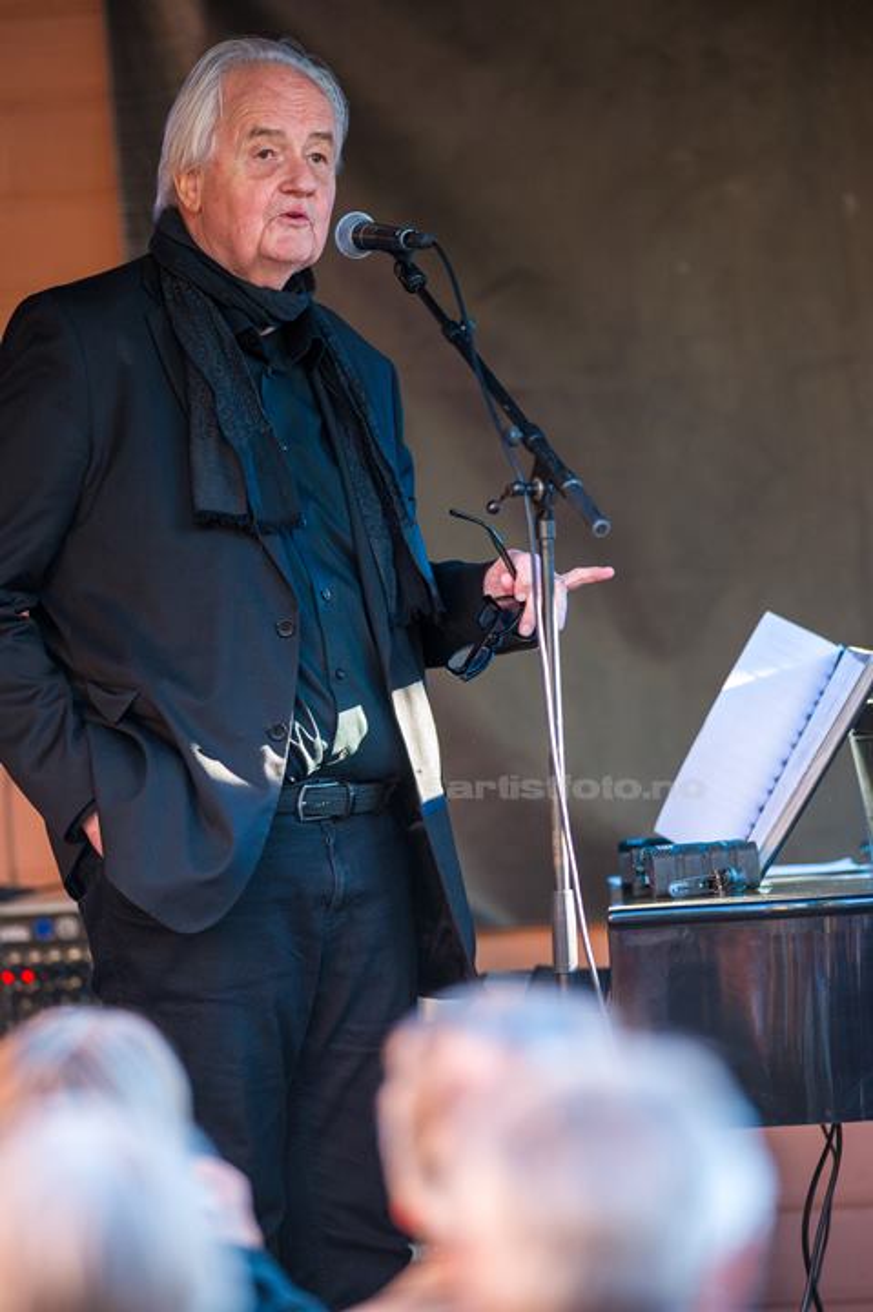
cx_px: 436
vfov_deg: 6.9
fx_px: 10927
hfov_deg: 4.6
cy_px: 656
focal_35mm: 300
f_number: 2.8
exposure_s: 1/1000
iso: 2000
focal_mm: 300
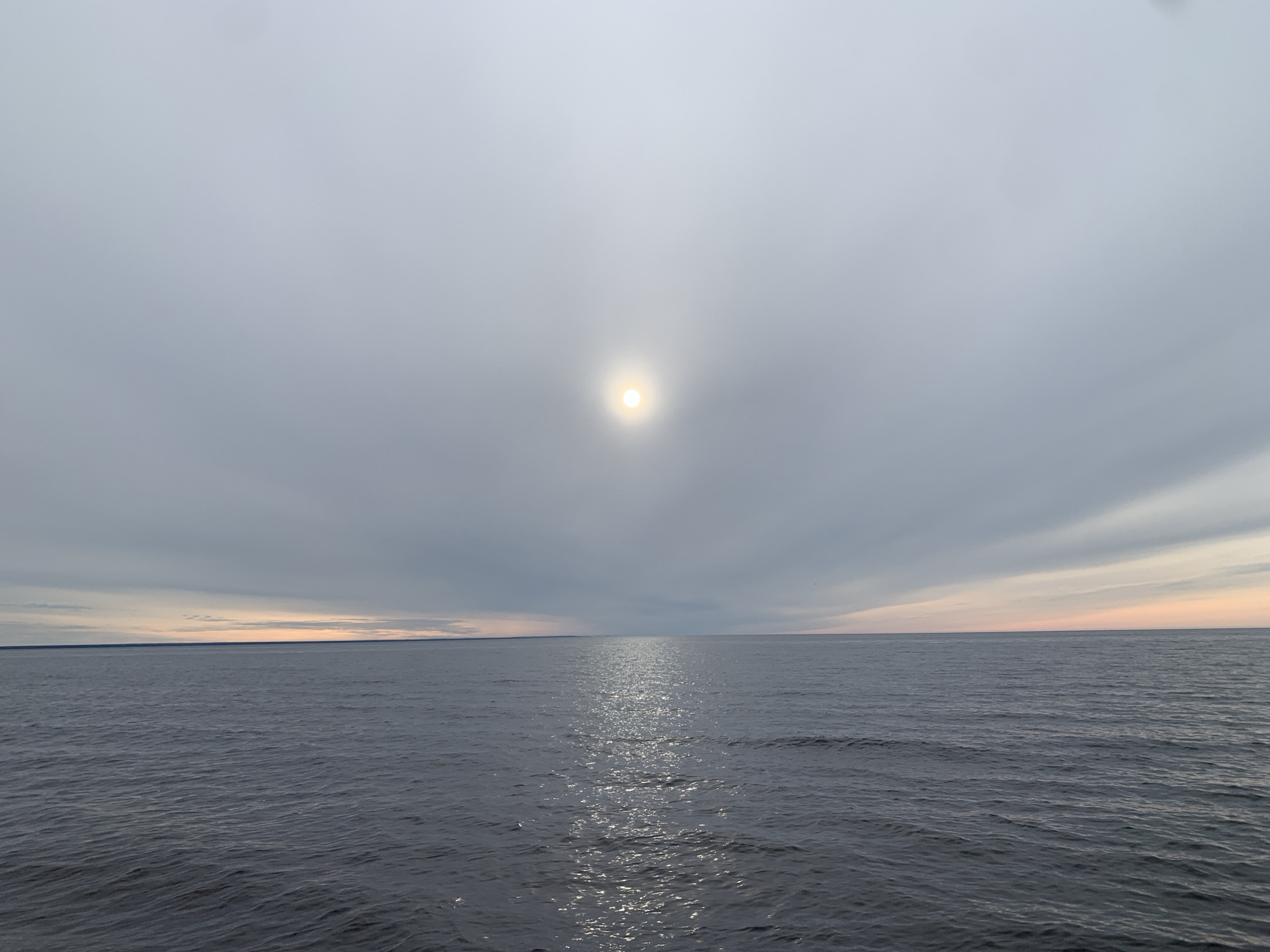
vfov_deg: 53.1
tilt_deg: +11.1
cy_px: 476
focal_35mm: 26
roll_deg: +2.1
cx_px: 635
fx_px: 954
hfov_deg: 67.3
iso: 25
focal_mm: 4.25
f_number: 1.8
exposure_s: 1/1447
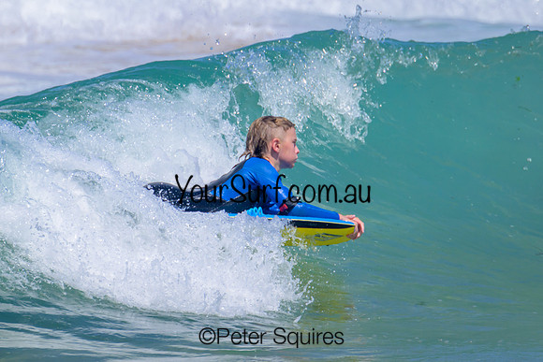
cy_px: 170
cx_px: 309
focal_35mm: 1088
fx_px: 16414
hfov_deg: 1.9
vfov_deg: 1.3
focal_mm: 800
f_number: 11
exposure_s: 1/2000
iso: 640
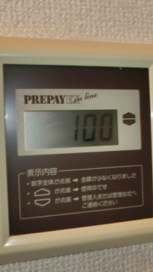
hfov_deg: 26.0
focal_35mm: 46
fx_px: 331
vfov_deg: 44.6
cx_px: 72
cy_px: 135
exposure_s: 1/30
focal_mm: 4.24
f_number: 3
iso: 100
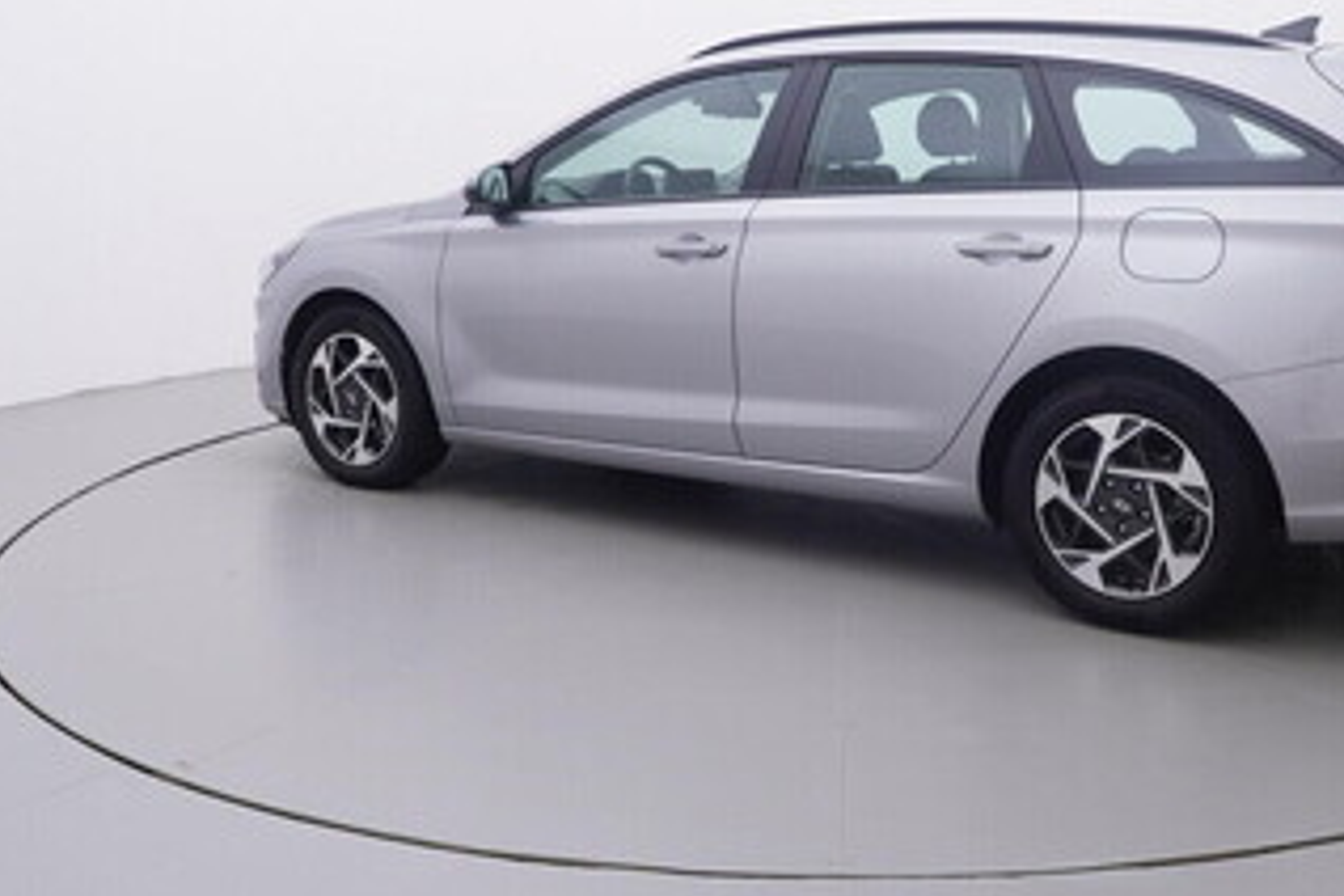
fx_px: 1451
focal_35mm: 39
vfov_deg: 34.0
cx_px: 839
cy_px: 298
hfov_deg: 49.2
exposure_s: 1/80
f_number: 5
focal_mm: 15
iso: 200
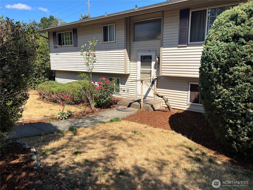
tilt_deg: -10.4
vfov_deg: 53.1
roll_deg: +0.7
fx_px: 190
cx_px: 126
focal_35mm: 26
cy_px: 95
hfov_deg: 67.3
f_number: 1.6
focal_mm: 5.1
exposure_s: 1/2967
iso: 50
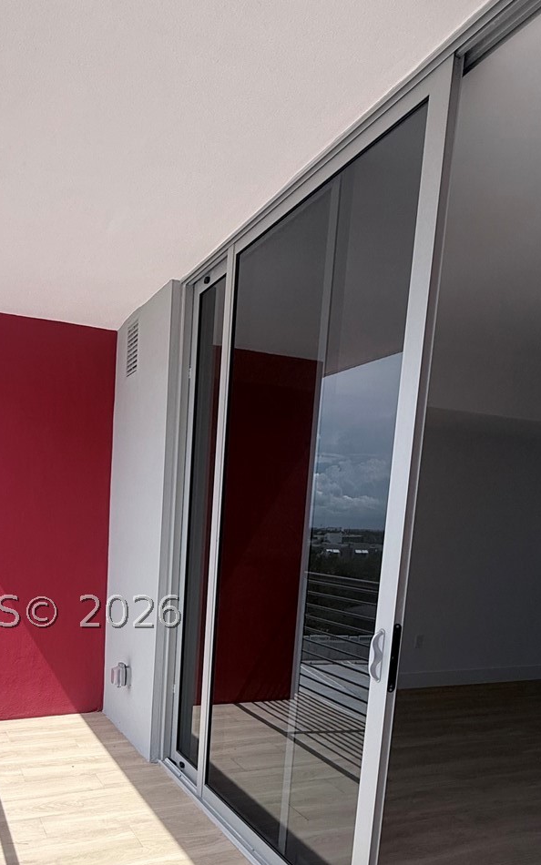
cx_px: 128
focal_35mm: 25
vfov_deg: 69.3
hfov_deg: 47.2
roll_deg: -2.1
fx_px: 590
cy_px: 612
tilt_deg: -7.5
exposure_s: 1/1745
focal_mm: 2.22
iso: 50
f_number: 2.2
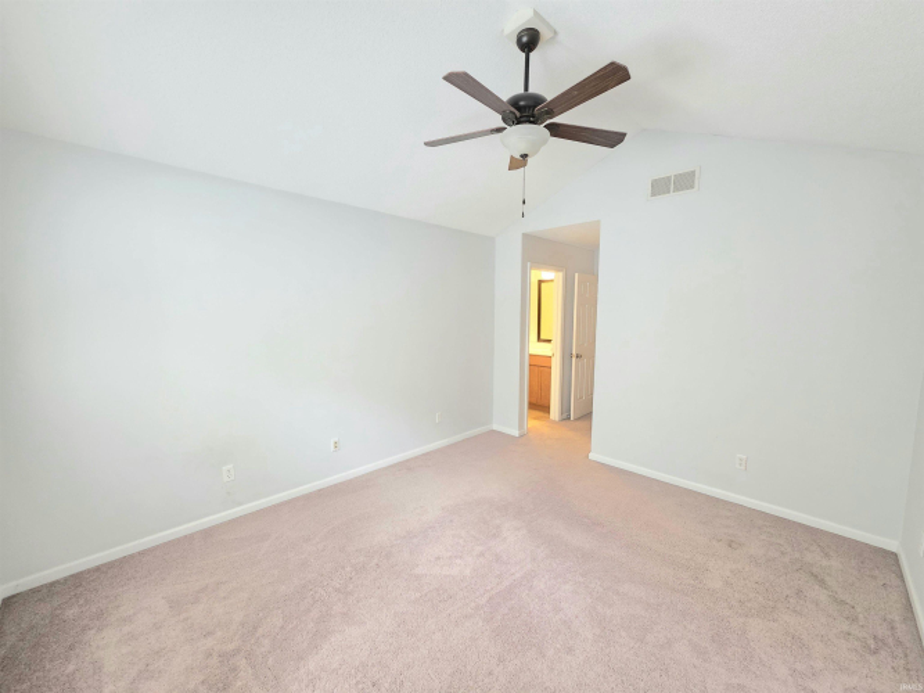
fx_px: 347
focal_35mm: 13
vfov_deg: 89.9
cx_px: 462
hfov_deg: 106.2
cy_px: 346
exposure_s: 1/60.2
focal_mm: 2.2
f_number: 1.9
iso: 400
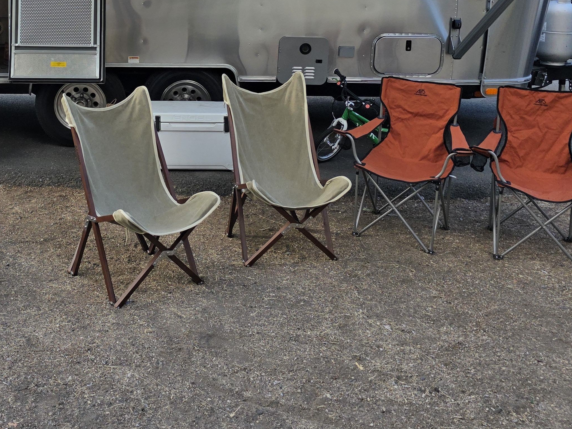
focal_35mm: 45
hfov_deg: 40.9
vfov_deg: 30.6
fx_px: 744
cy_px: 36
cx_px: 146
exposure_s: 1/359
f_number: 1.7
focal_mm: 6.3
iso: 40
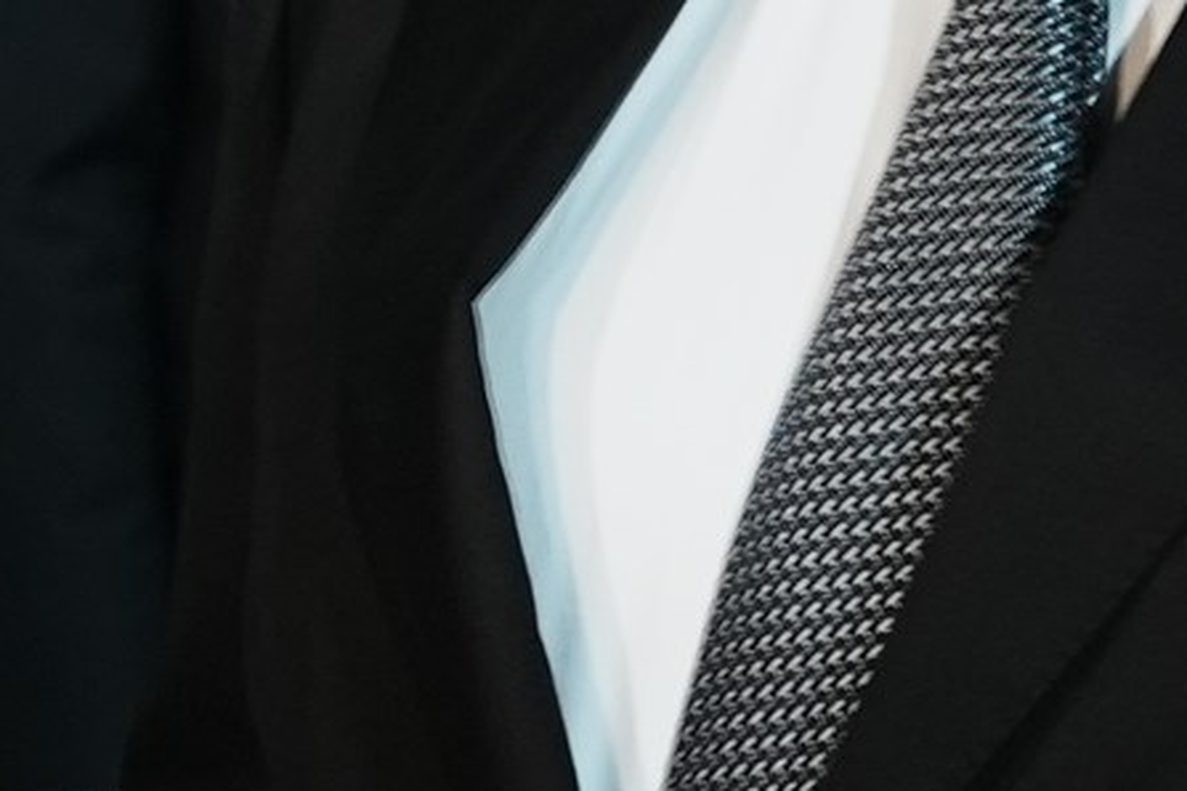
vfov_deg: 6.6
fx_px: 6792
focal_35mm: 206
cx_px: 80
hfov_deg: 9.9
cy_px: -155
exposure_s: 1/100
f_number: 2.8
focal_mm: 24
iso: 800
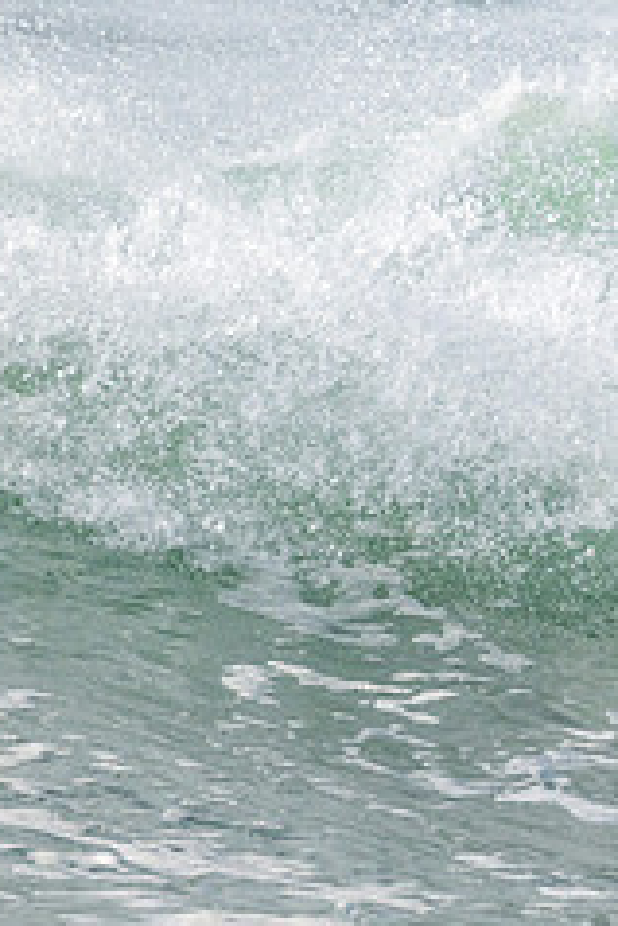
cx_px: 1178
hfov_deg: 0.7
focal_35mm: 2082
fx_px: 53530
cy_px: 327
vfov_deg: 1.0
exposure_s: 1/2000
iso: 1250
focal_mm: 800
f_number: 11
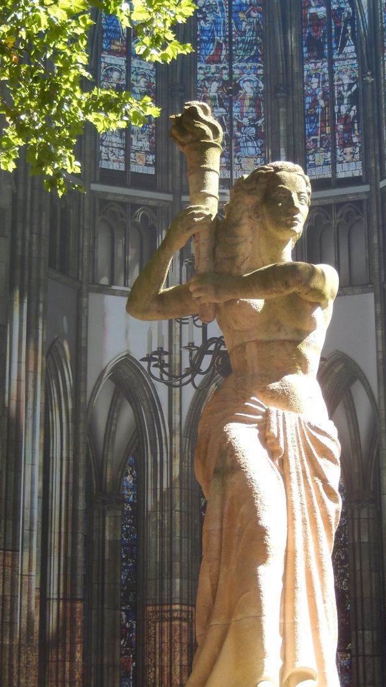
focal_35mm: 115
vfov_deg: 18.6
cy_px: 366
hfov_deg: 10.5
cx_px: 258
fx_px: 2094
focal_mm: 17
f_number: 5.2
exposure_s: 1/80
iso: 125
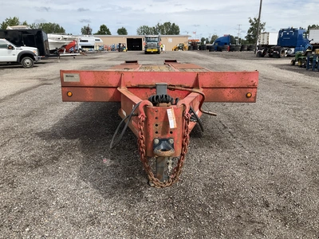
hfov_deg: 61.7
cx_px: 160
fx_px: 267
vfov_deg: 48.2
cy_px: 120
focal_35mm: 29
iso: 25
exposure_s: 1/1144
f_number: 1.8
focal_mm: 3
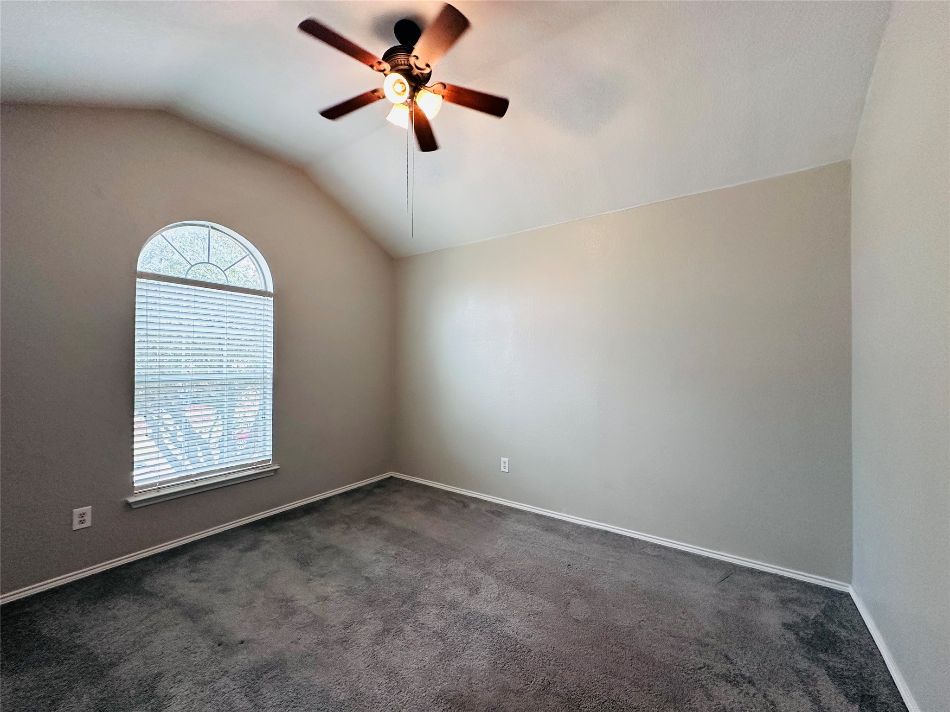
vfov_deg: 85.7
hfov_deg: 102.1
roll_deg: -0.6
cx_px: 475
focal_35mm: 14
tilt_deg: +0.3
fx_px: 384
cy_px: 356
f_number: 2.2
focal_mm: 2.22
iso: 320
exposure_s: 1/120
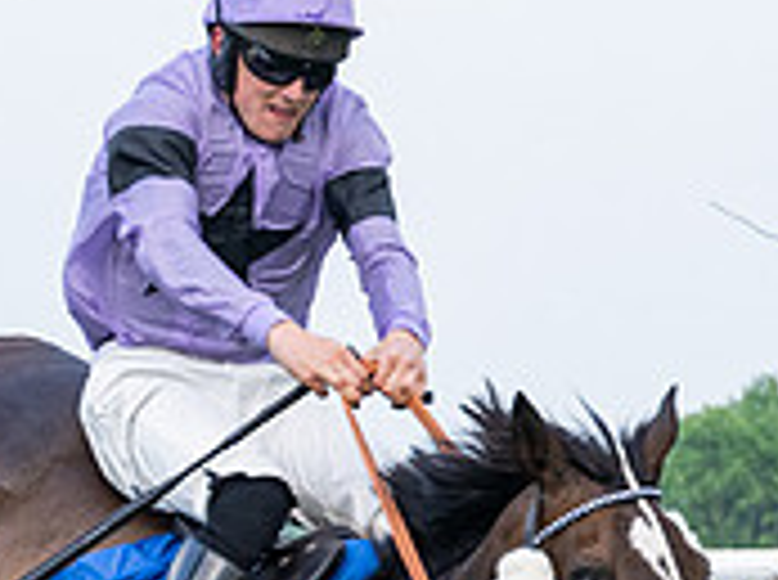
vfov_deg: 3.8
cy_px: 826
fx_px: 8747
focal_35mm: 390
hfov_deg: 5.1
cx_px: 698
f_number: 4
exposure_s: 1/1600
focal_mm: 70
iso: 800
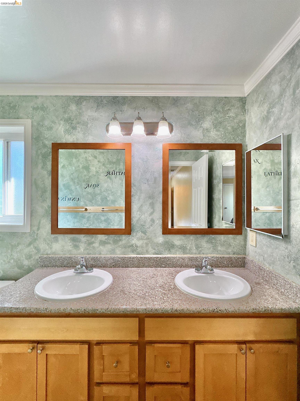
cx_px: 150
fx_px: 173
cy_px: 200
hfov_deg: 81.7
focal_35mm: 15
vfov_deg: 98.2
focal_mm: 1.65
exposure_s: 1/60
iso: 125
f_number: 2.4
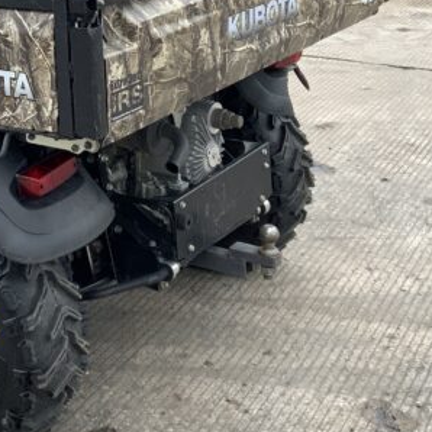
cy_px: 26
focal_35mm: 88
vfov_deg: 19.3
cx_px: -19
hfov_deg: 19.1
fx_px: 1242
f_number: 1.8
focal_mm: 3
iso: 16
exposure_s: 1/442
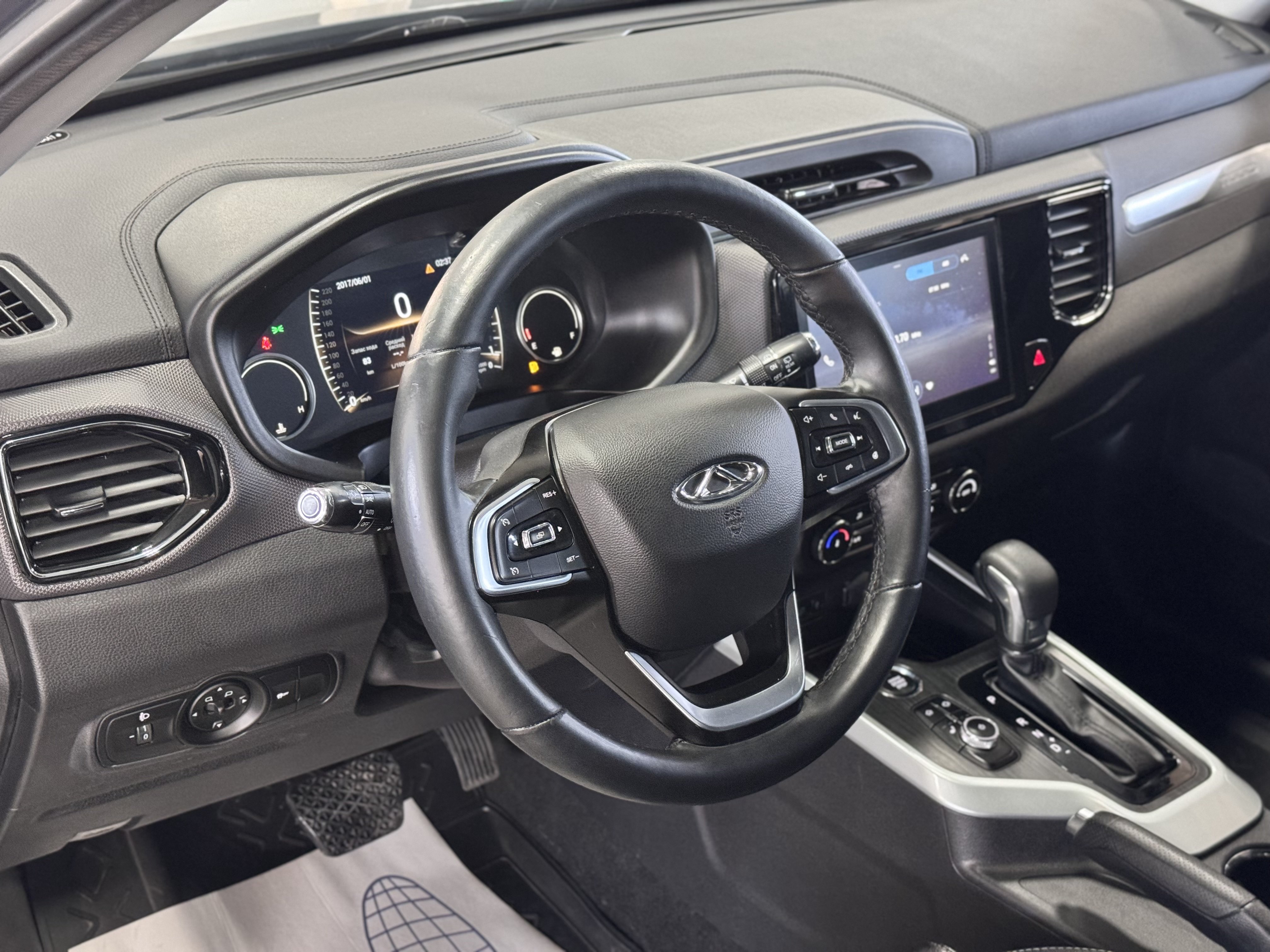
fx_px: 1761
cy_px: 476
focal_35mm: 48
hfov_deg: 39.7
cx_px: 635
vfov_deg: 30.3
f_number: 1.78
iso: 400
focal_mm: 6.76
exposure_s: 1/33
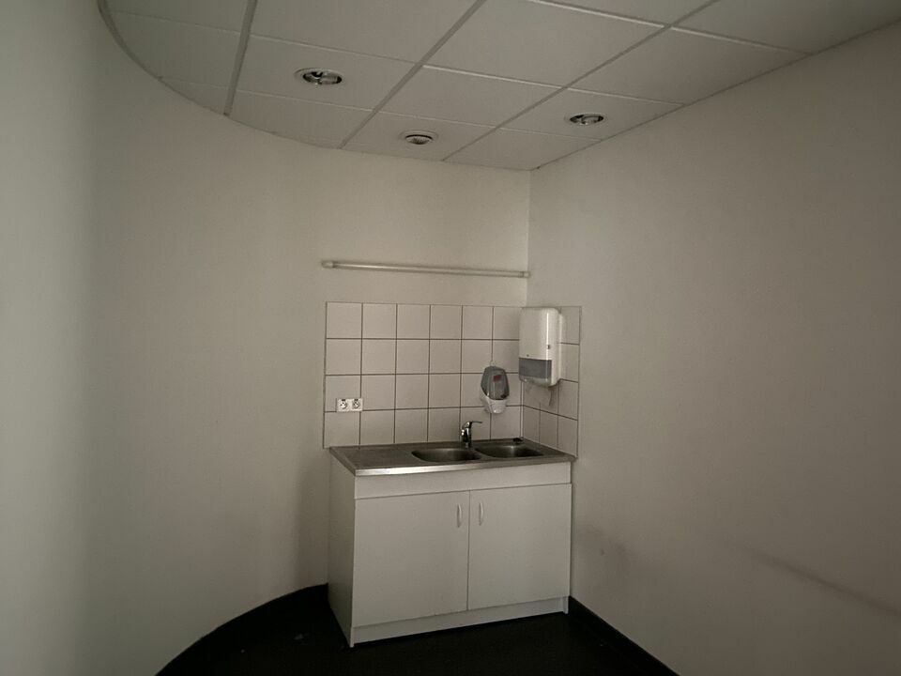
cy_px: 338
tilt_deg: -3.0
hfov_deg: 67.3
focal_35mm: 26
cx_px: 450
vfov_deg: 53.1
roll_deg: -1.4
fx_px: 677
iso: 1000
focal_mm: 4.25
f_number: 1.8
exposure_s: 1/4
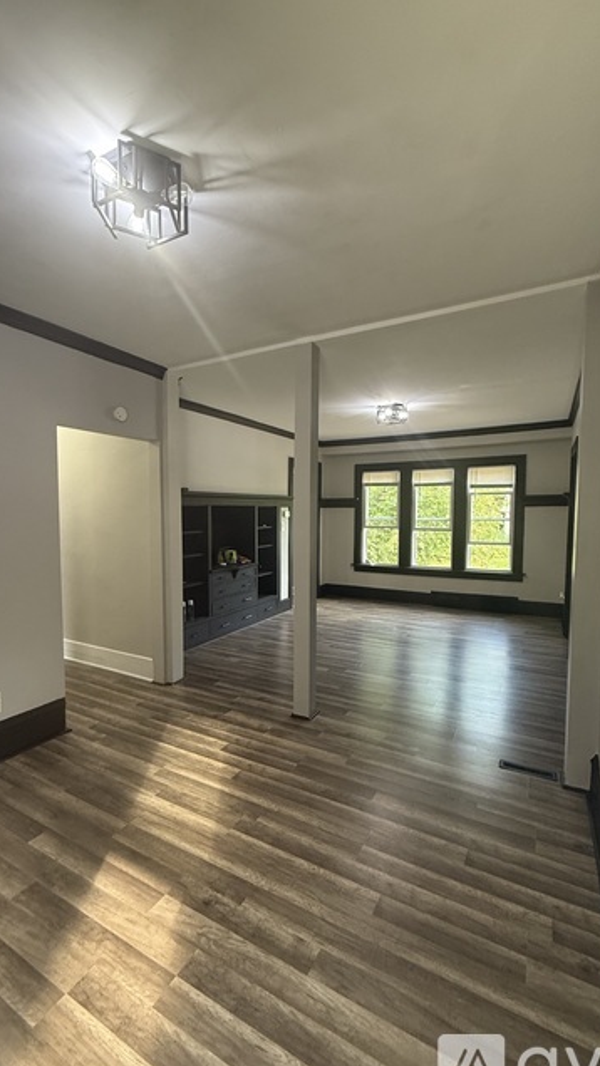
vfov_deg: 99.4
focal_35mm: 16
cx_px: 290
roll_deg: -0.6
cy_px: 542
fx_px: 452
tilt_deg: -3.1
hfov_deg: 67.1
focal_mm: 2.22
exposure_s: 1/60
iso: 320
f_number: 2.2
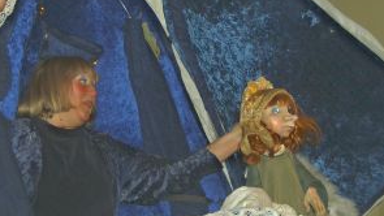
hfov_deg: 20.7
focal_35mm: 103
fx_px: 1049
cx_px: 154
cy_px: 98
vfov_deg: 11.8
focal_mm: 11.6
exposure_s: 1/91.3
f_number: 3.7
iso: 200
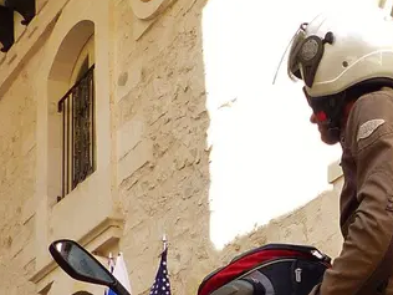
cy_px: 312
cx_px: 372
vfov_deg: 15.2
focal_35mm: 95
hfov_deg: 20.1
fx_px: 1079
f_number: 2.8
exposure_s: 1/200
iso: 100
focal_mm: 4.5
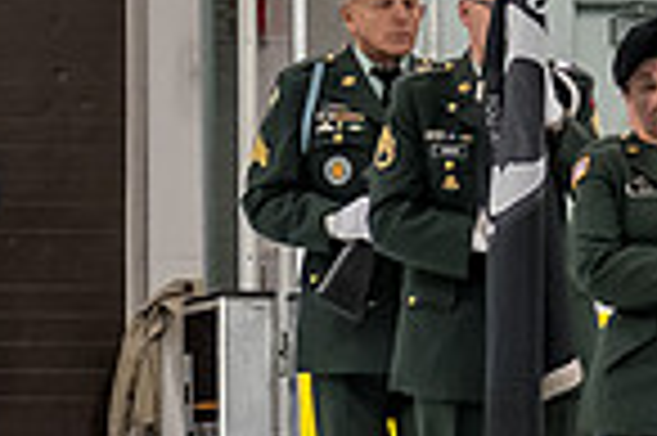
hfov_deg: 4.7
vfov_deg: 3.2
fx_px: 7875
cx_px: 1036
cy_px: 181
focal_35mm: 432
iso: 1600
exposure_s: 1/250
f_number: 4
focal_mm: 55
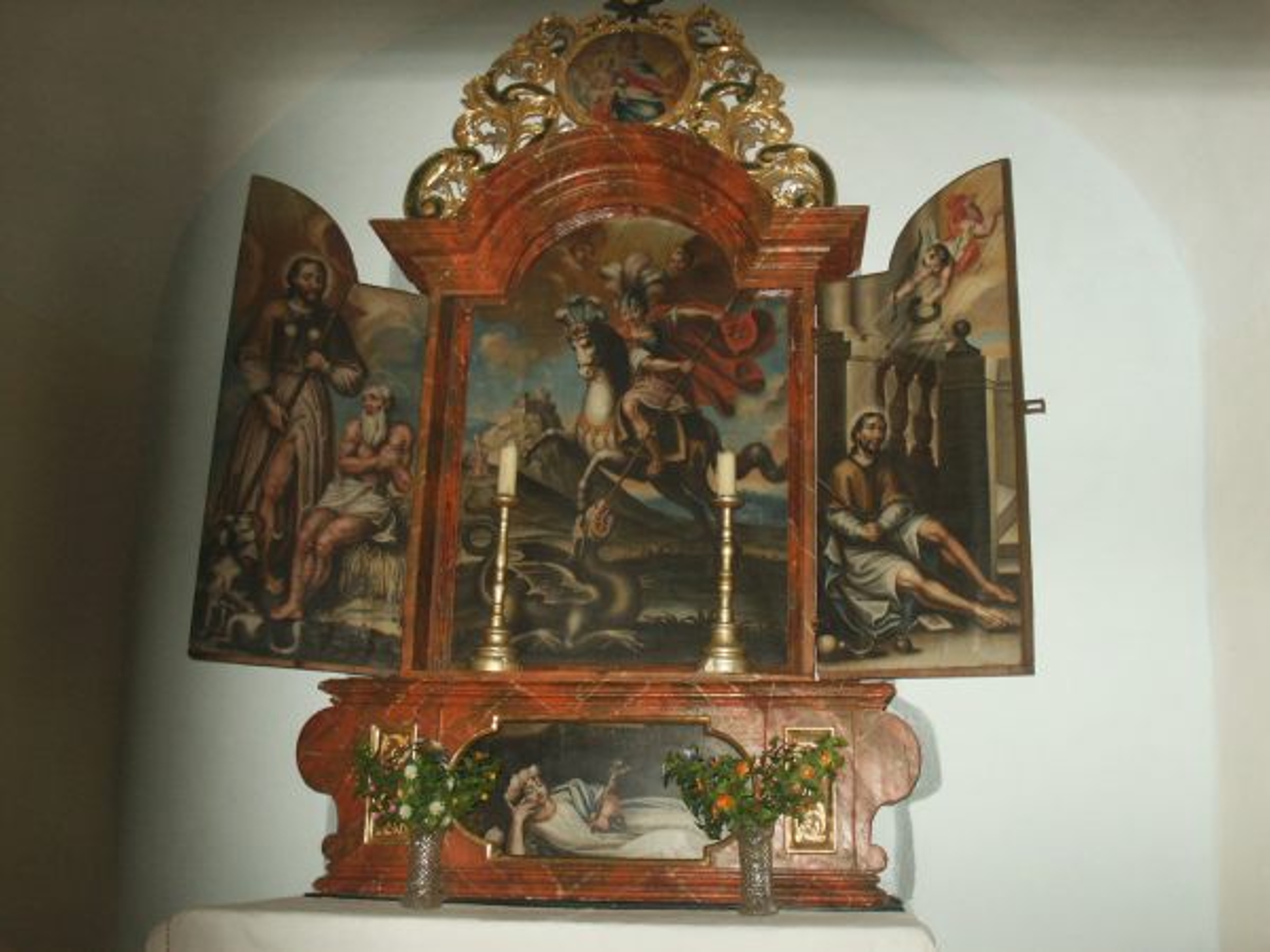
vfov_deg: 40.7
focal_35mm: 35
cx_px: 635
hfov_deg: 52.6
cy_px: 476
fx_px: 1284
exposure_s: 1/45
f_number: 3
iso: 200
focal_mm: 7.18
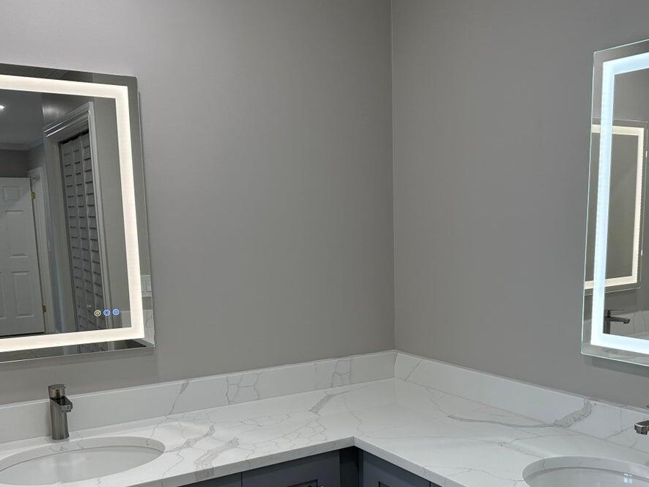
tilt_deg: -10.0
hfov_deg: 50.0
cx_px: 371
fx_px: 694
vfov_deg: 38.0
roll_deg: +0.3
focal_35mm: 37
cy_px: 342
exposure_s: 1/159
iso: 100
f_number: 1.78
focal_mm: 6.86
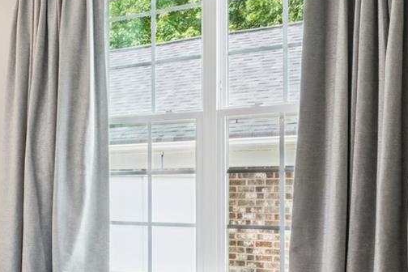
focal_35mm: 67
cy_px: 204
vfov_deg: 20.1
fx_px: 760
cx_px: -185
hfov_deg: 24.3
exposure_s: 1/4
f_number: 13
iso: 200
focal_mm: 16.5
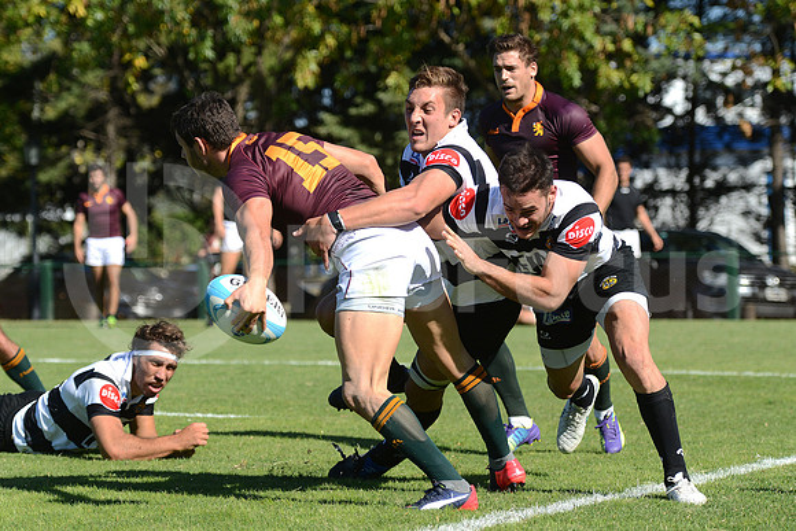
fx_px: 3096
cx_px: 398
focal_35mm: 140
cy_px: 266
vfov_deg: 9.8
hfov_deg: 14.7
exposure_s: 1/1600
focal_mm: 140
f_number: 4
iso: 320
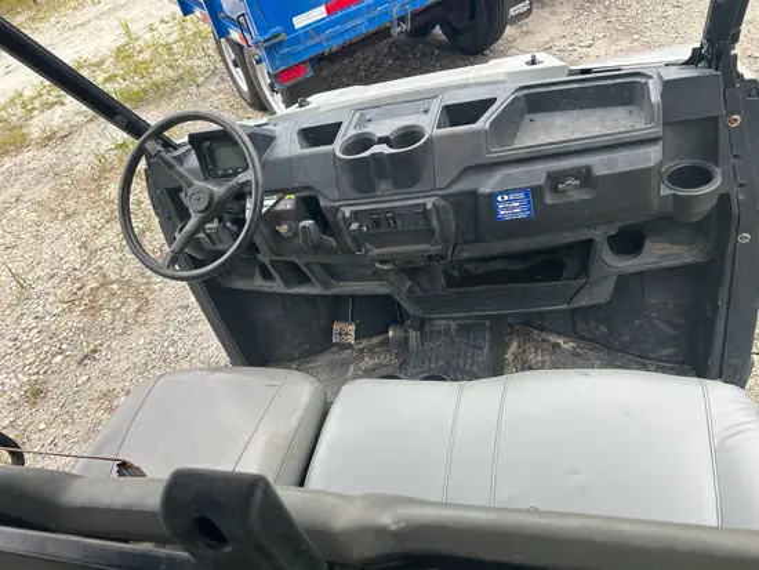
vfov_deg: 53.1
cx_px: 380
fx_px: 570
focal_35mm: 26
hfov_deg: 67.3
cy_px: 285
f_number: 1.5
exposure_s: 1/138
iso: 32
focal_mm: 5.7
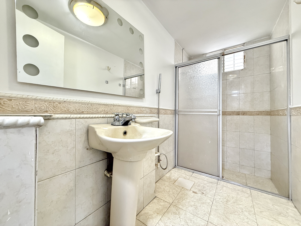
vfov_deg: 85.7
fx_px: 122
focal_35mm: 14
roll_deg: -0.1
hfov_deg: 102.1
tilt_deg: +0.6
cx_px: 150
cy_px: 113
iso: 500
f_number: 2.2
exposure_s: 1/60
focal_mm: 2.22
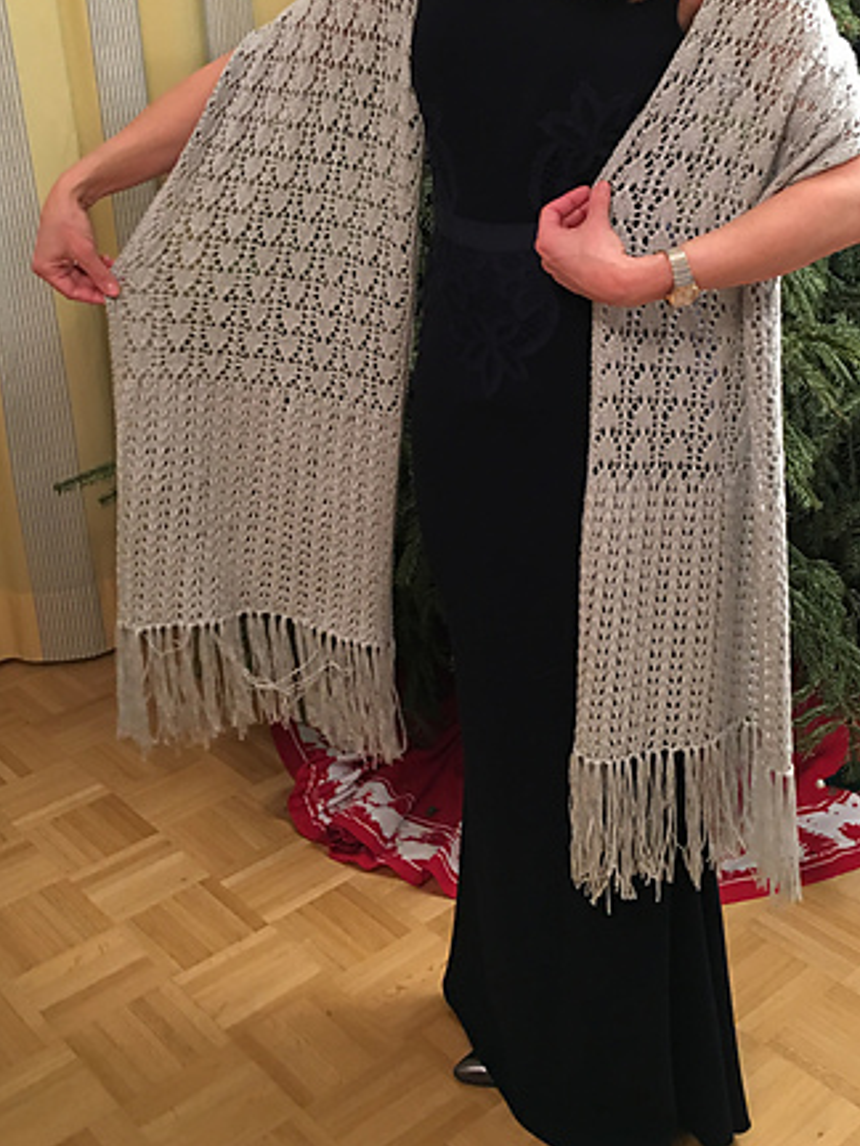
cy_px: 363
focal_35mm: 43
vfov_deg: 43.1
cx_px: 465
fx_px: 1424
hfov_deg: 33.6
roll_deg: +4.4
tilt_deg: -15.2
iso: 100
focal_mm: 4.15
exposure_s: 1/10
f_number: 2.2
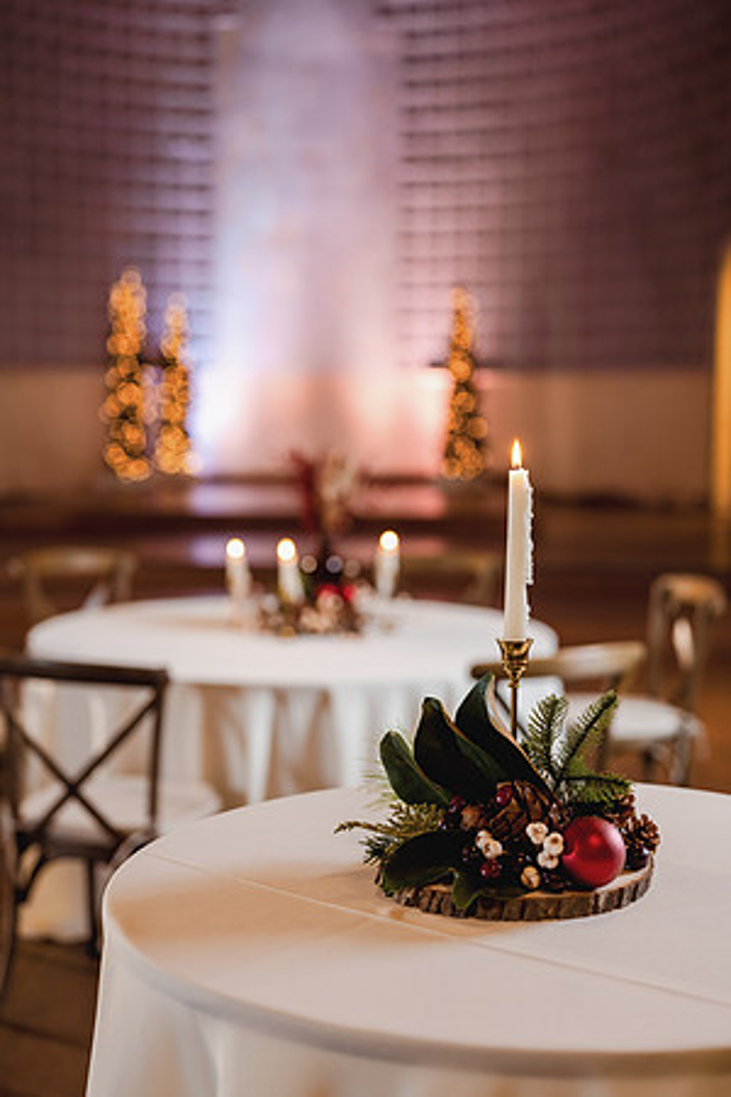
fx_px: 1523
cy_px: 548
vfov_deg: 39.6
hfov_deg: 27.0
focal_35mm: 50
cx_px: 366
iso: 400
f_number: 2.5
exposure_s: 1/60
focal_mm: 50
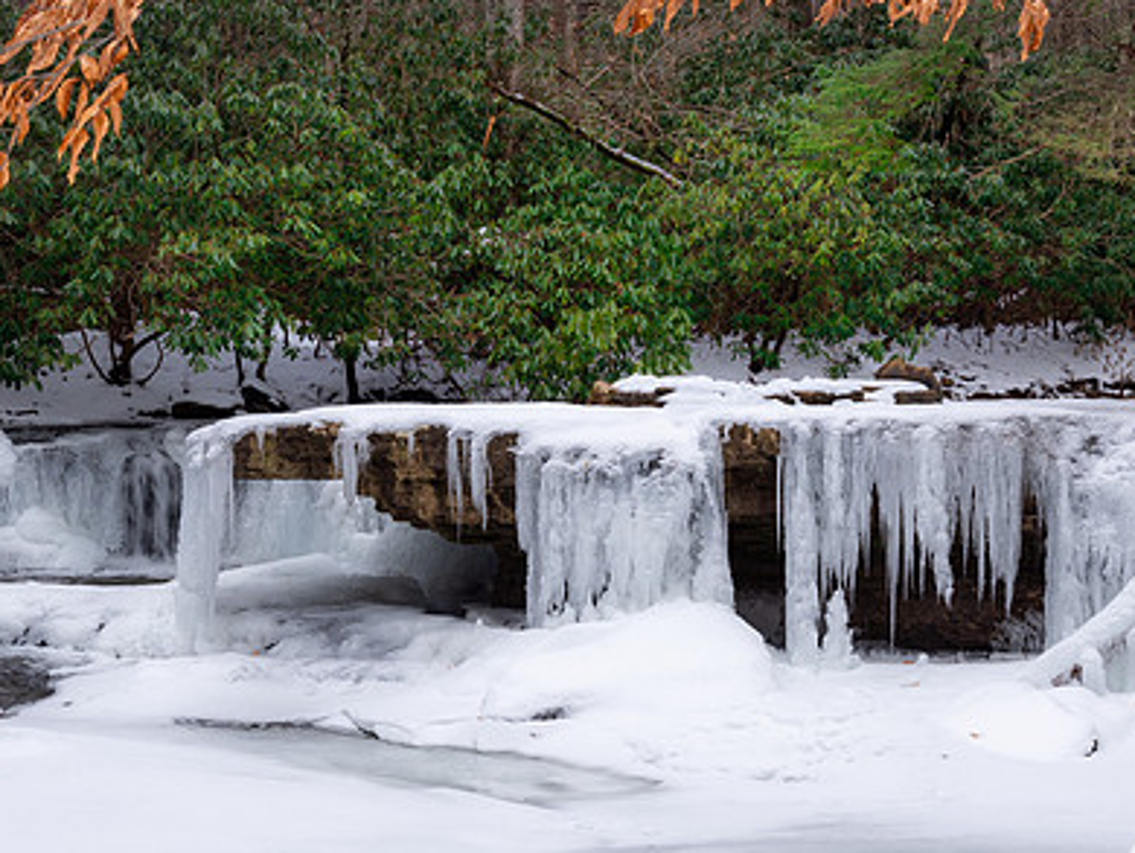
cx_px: 464
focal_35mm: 75
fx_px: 2461
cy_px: 320
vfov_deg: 19.6
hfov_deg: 25.9
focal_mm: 50
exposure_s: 1/25
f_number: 13
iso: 100
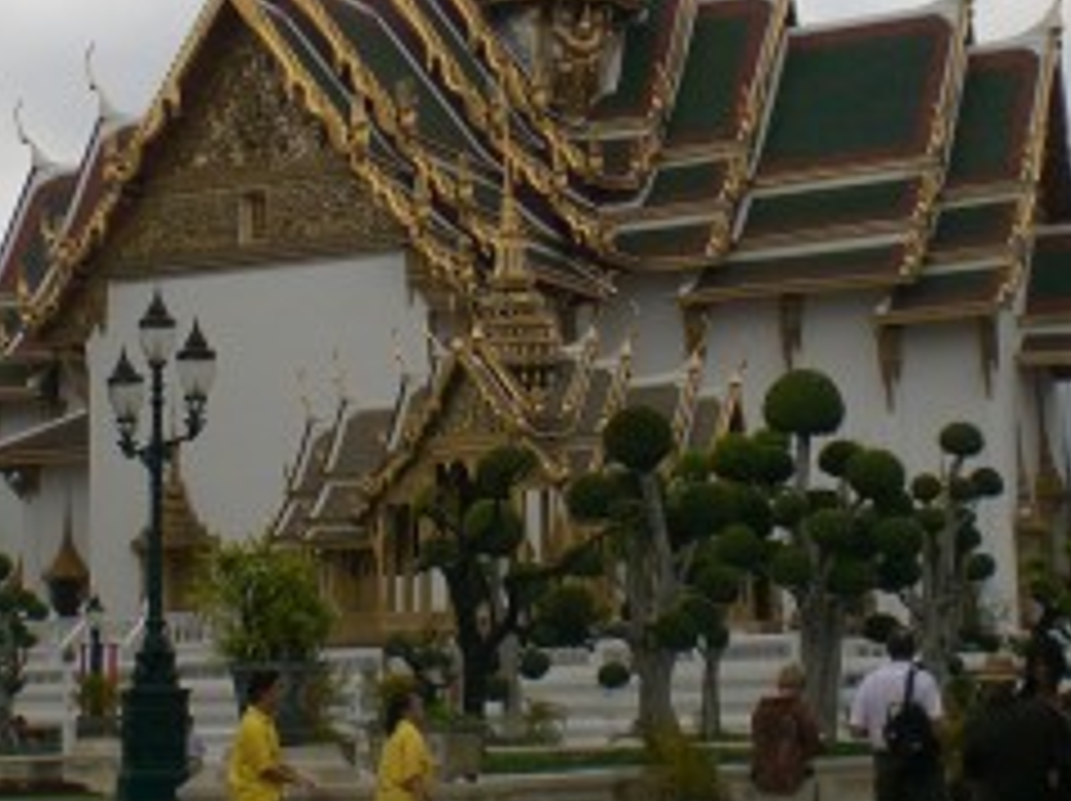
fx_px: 2720
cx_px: 400
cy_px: 317
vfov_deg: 16.7
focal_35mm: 88
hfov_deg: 22.2
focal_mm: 6.3
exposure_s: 1/800
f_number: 4.4
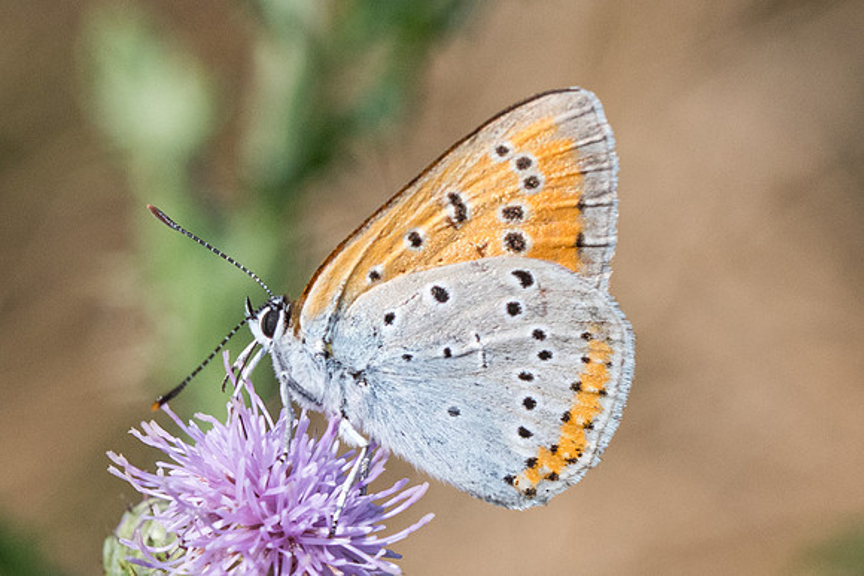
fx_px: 8008
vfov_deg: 4.1
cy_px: 320
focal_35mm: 334
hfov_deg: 6.2
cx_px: 422
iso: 800
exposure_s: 1/1250
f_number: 10
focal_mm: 90
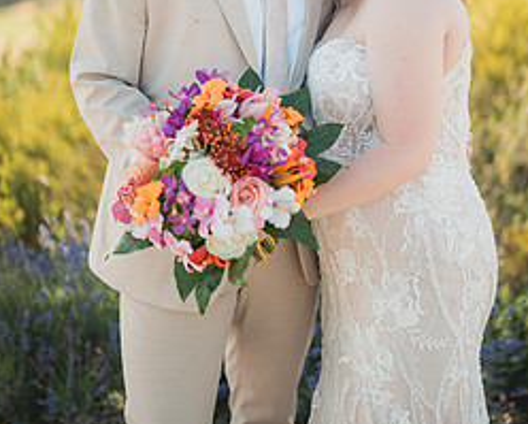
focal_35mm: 85
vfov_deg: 17.8
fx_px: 1330
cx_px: 266
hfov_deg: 22.5
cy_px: 49
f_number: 1.2
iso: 50
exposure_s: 1/1600
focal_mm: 50
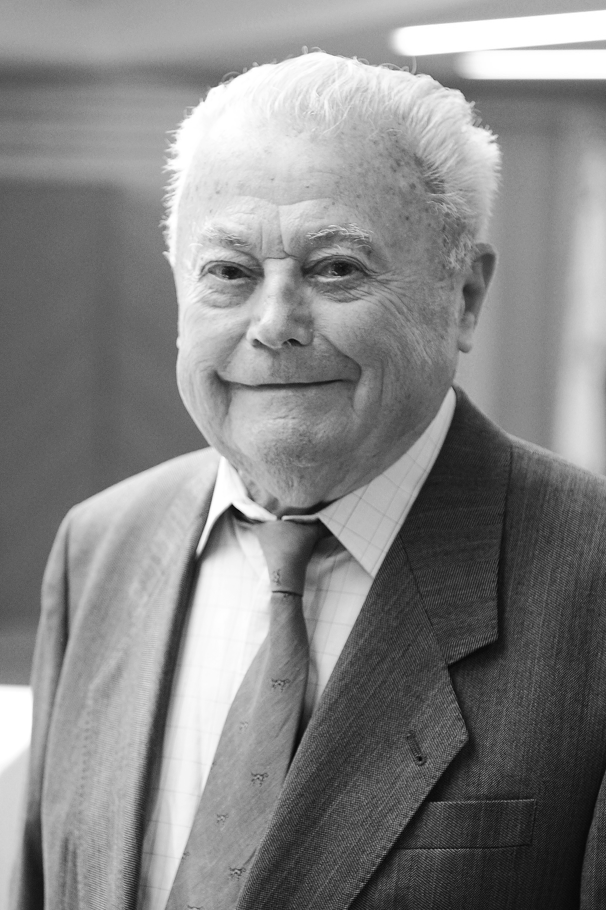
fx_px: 1770
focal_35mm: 70
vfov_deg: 28.9
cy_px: 455
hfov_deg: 19.4
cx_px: 303
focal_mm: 70
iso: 1250
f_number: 4
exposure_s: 1/100
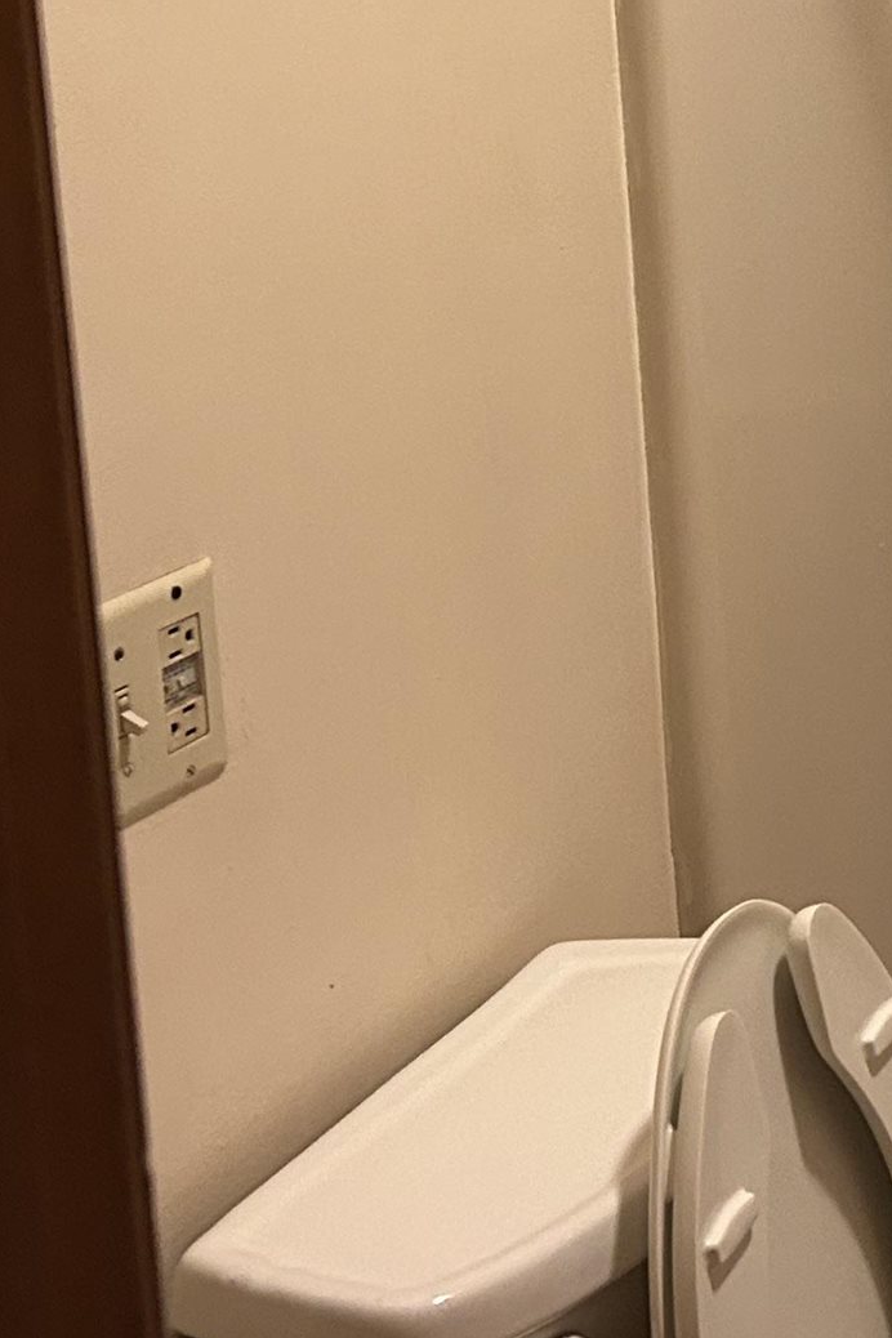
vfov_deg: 24.4
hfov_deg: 15.4
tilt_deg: -7.6
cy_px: 61
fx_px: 2973
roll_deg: +1.8
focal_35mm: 80
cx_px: 1455
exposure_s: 1/60
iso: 250
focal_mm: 5.7
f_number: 1.5
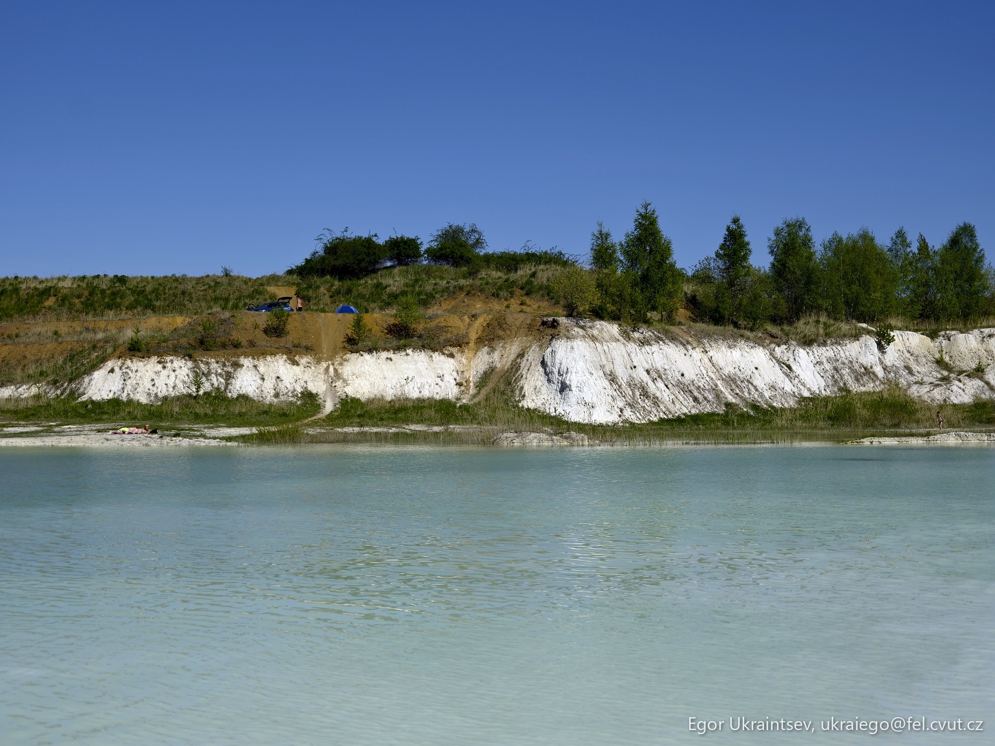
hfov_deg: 34.9
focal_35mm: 55
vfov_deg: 26.6
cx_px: 498
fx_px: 1581
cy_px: 373
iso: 100
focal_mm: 70
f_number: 5.6
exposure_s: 1/750
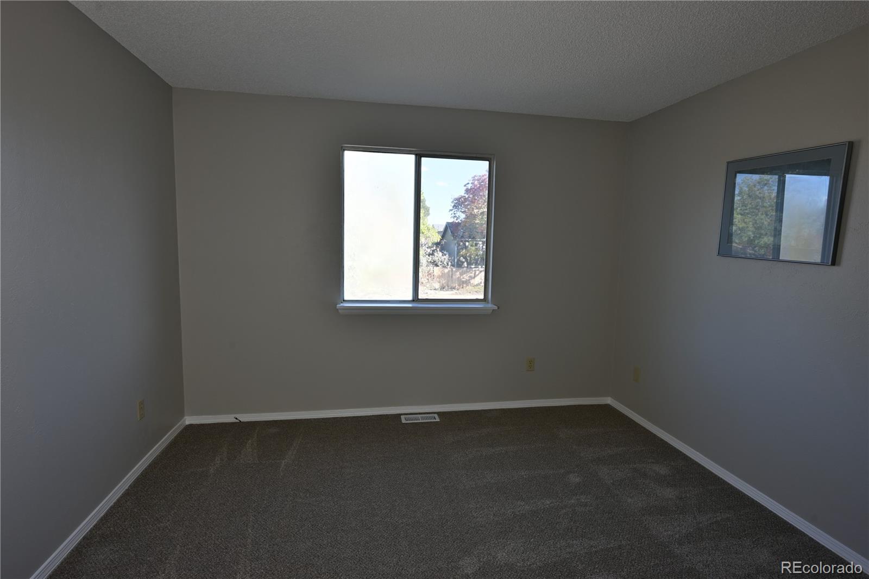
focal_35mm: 18
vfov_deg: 65.9
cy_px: 290
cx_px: 434
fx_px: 446
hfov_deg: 88.4
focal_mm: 18.5
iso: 320
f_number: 8
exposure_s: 1/50
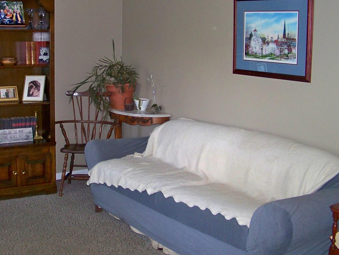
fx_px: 509
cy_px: 112
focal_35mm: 52
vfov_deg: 28.0
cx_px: 120
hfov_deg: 36.5
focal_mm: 5.85
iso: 200
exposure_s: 1/30
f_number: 2.8
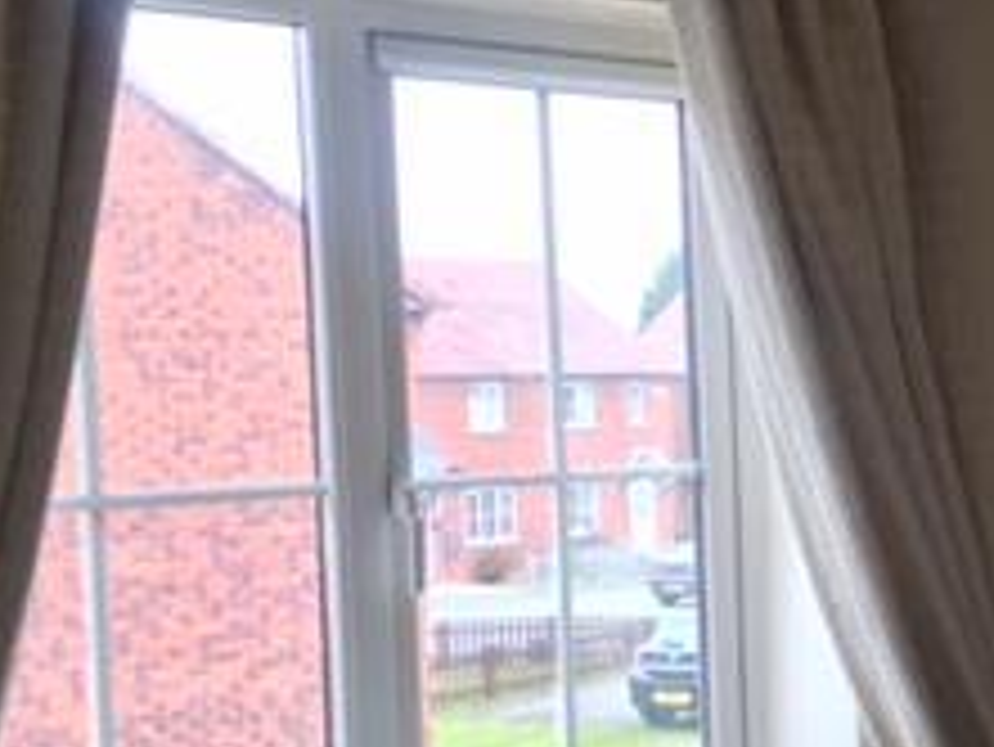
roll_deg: +1.0
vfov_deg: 17.5
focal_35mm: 84
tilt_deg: -2.5
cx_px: 1286
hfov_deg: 21.2
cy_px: 495
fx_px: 2413
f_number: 2.2
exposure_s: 1/50
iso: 40
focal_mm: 4.15
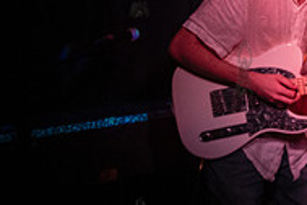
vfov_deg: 14.1
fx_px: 810
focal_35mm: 95
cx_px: 452
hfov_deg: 19.0
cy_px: -11
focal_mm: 31
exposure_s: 1/400
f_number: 2.8
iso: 8000
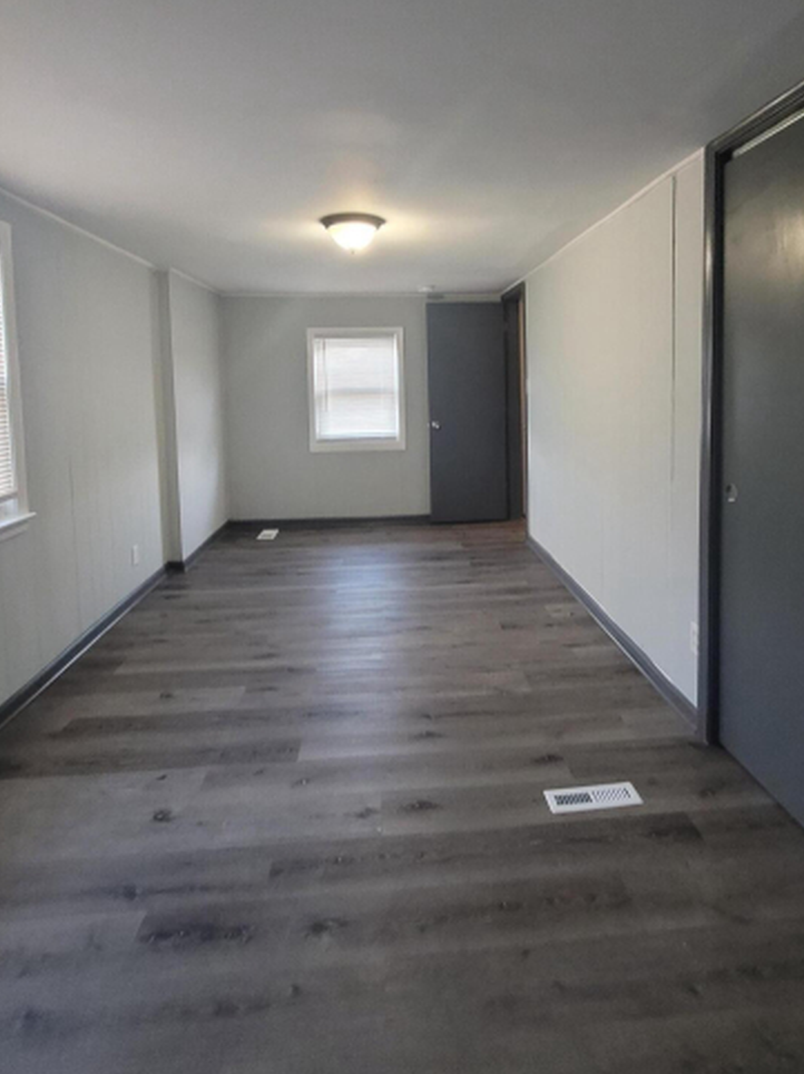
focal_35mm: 18
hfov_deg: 71.4
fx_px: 558
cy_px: 404
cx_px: 443
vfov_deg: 86.1
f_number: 2.2
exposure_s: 1/29
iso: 320
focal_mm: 1.74
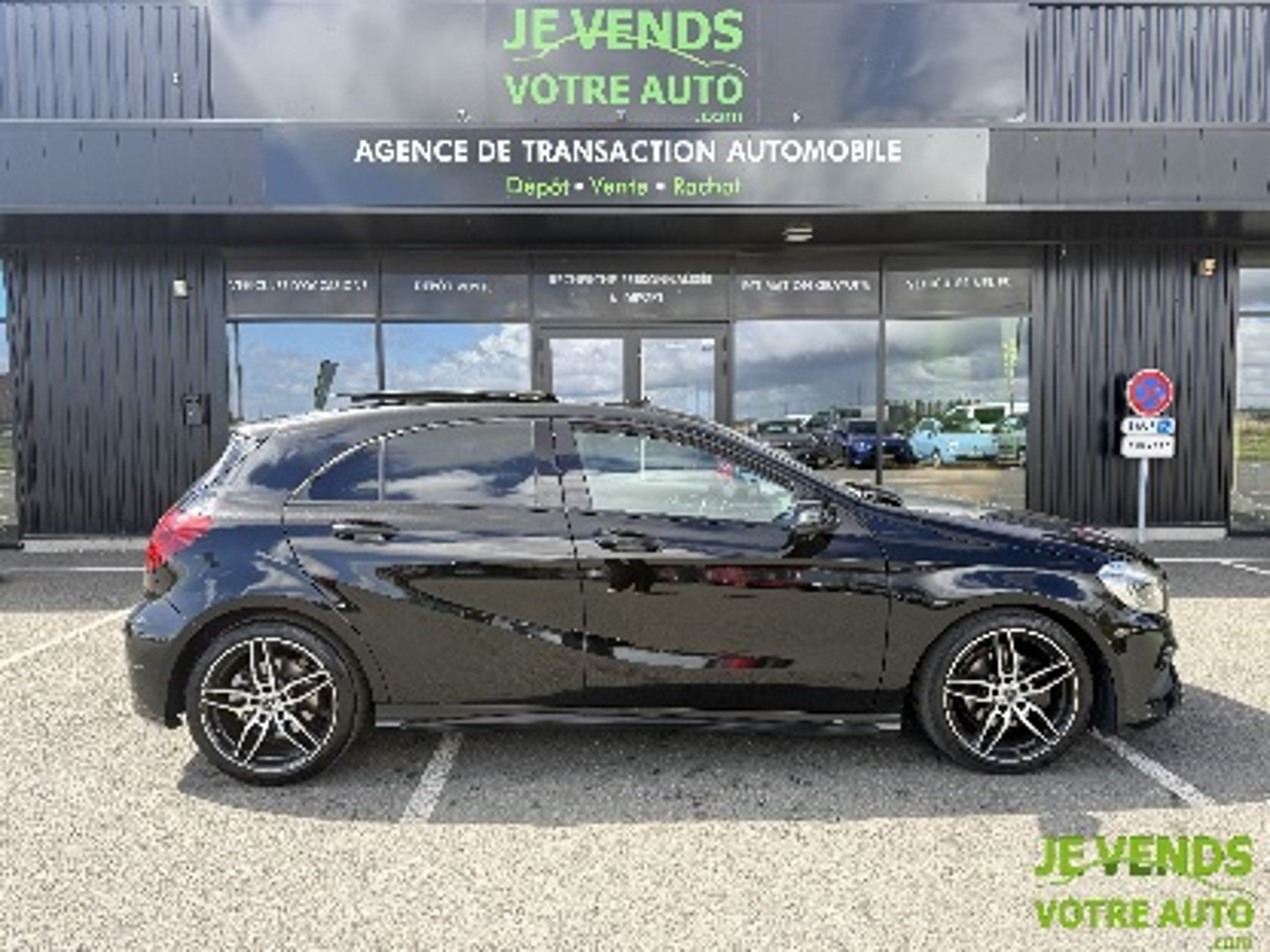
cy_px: 476
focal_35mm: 24
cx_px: 635
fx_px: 881
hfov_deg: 71.6
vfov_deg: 56.8
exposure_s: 1/878
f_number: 1.78
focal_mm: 6.76
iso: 80
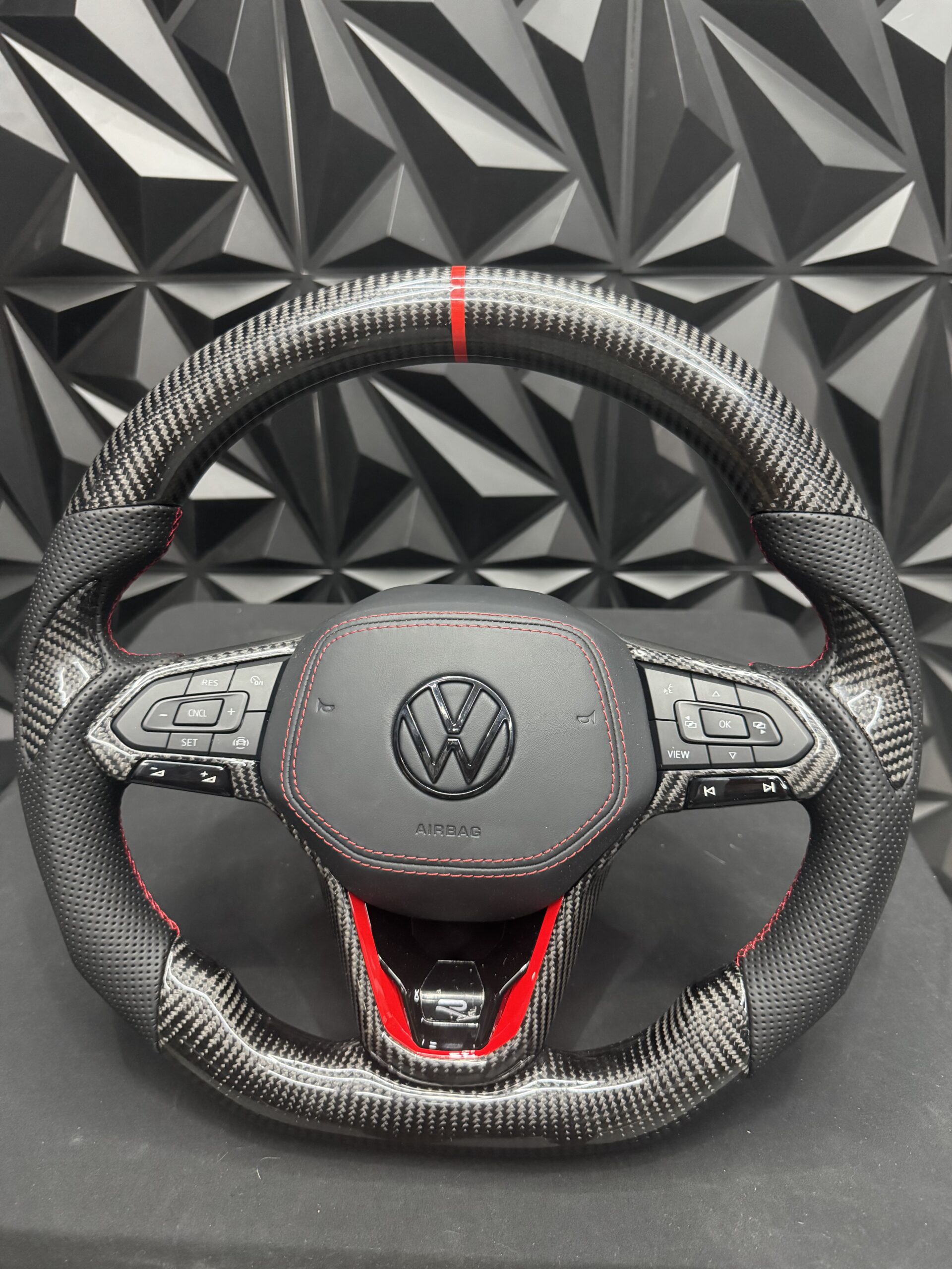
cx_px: 476
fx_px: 880
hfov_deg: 56.8
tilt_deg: -25.7
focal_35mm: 24
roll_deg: +1.2
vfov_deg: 71.6
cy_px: 634
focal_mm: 6.76
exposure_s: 1/59
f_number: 1.78
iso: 800
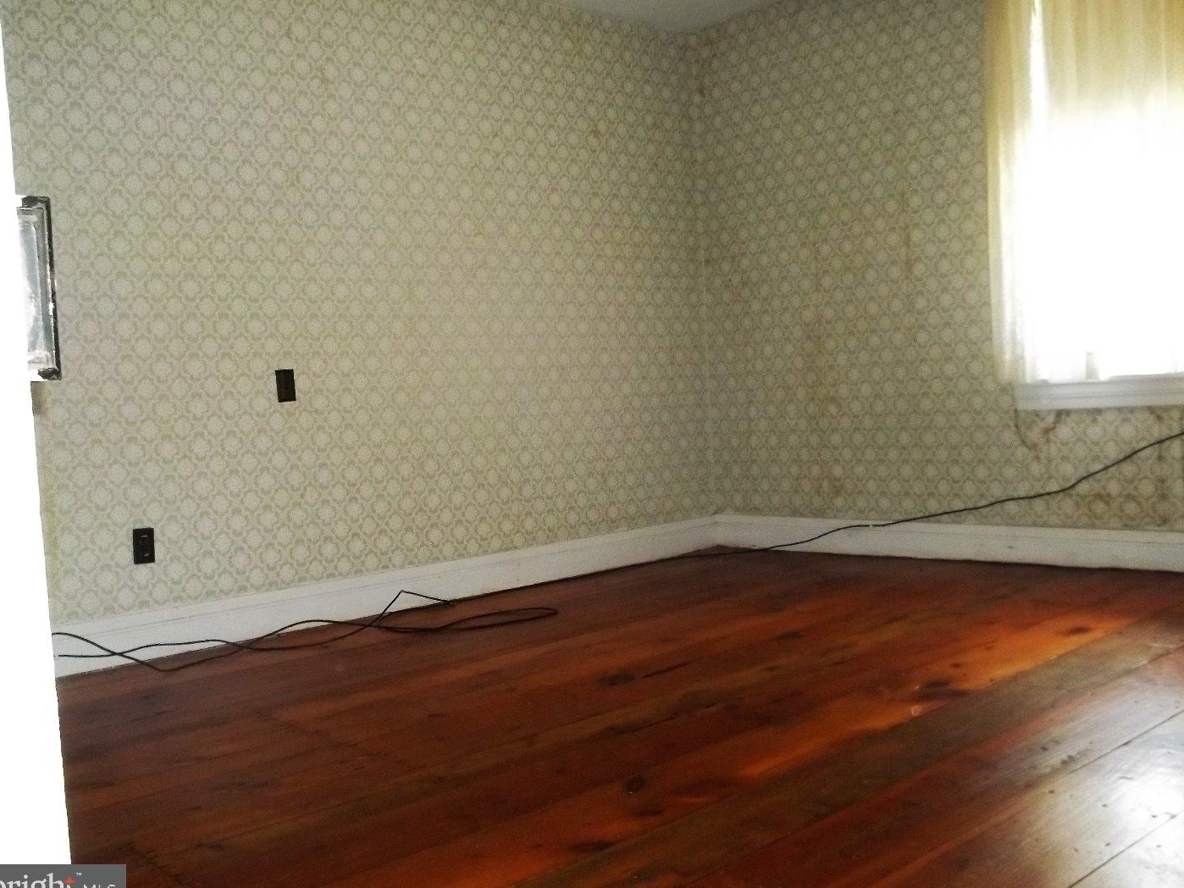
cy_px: 455
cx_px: 588
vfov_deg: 41.8
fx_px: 1163
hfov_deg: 54.0
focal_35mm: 34
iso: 320
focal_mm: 5.9
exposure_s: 1/30
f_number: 3.3
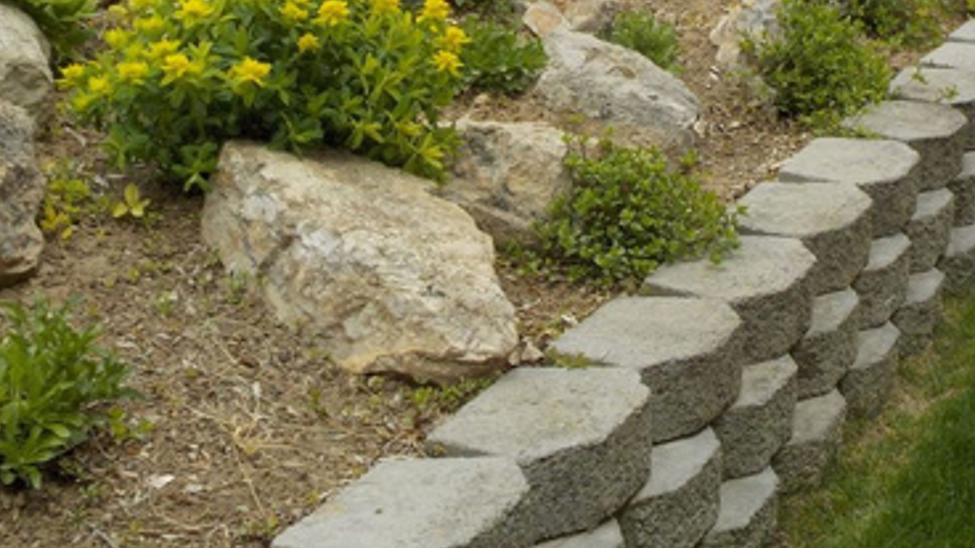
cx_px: 562
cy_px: 77
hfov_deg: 29.3
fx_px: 1861
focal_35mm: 72
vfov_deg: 16.6
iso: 125
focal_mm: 5.2
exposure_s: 1/500
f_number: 3.7
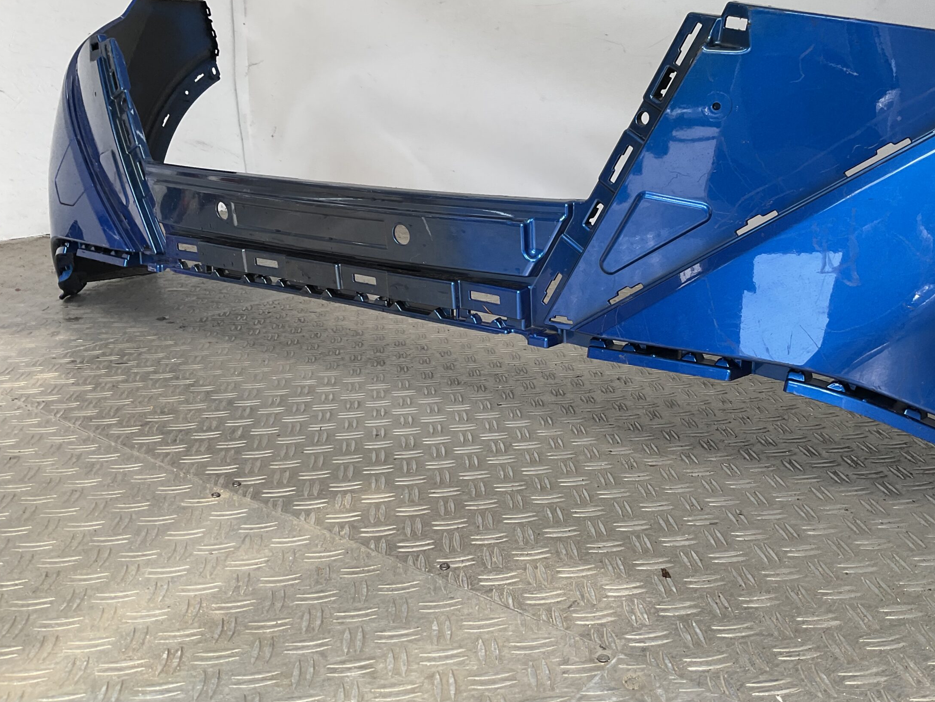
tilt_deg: -17.0
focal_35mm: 34
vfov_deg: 41.7
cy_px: 303
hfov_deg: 53.8
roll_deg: +0.1
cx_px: 535
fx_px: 918
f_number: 1.8
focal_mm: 3
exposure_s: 1/346
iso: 16
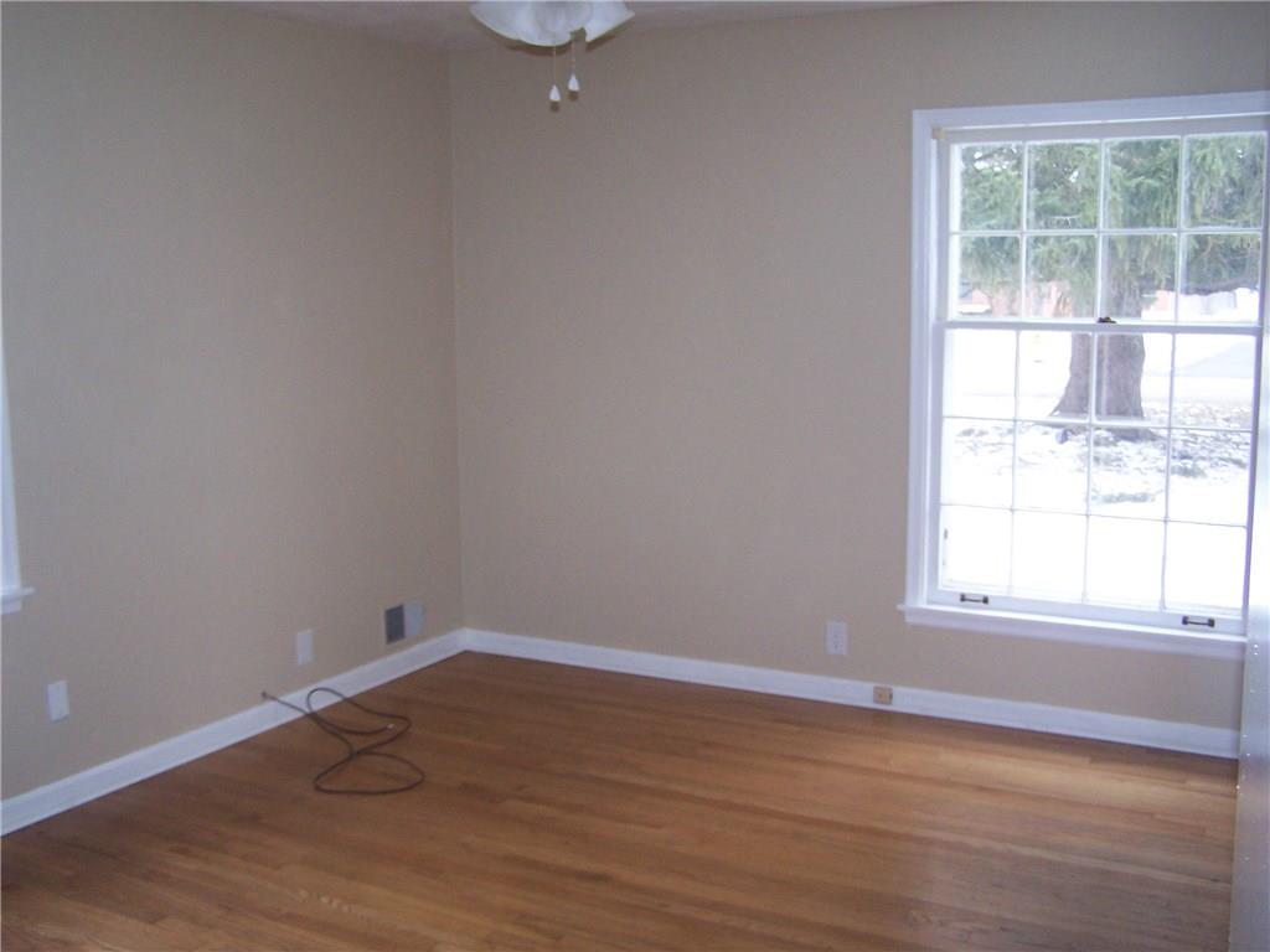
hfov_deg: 49.0
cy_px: 476
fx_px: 1394
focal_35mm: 38
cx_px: 635
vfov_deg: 37.7
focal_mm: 6.3
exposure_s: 1/60
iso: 140
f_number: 2.8
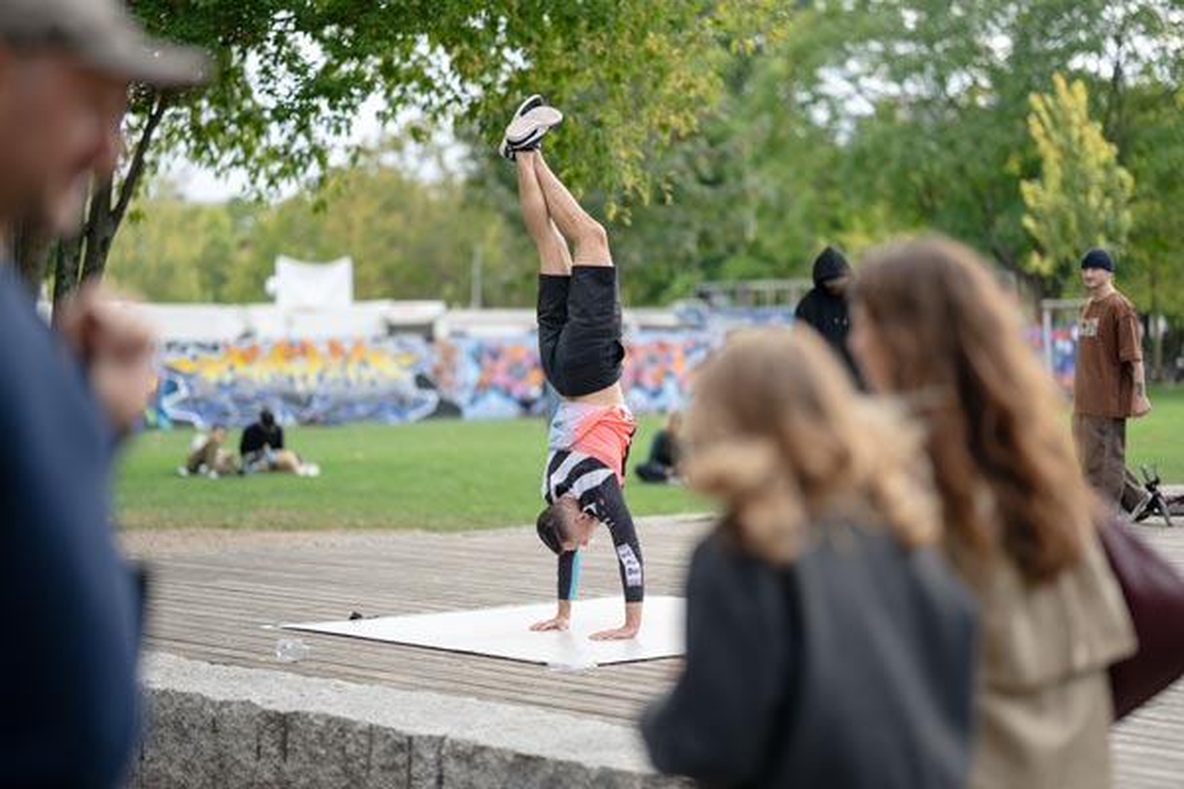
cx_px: 592
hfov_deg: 23.9
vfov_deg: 16.1
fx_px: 2795
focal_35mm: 85
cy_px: 394
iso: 320
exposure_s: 1/4000
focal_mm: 85
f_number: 1.4
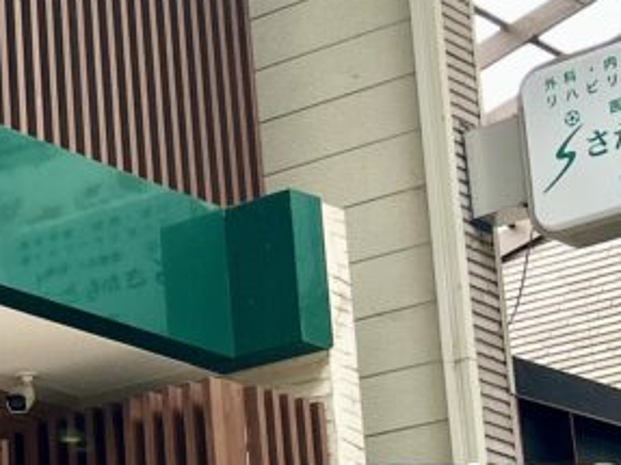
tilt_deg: +18.4
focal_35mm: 116
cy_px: 417
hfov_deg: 14.9
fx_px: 2080
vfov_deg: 12.7
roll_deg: +0.2
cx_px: -470
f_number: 1.5
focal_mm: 5.7
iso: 80
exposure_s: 1/60
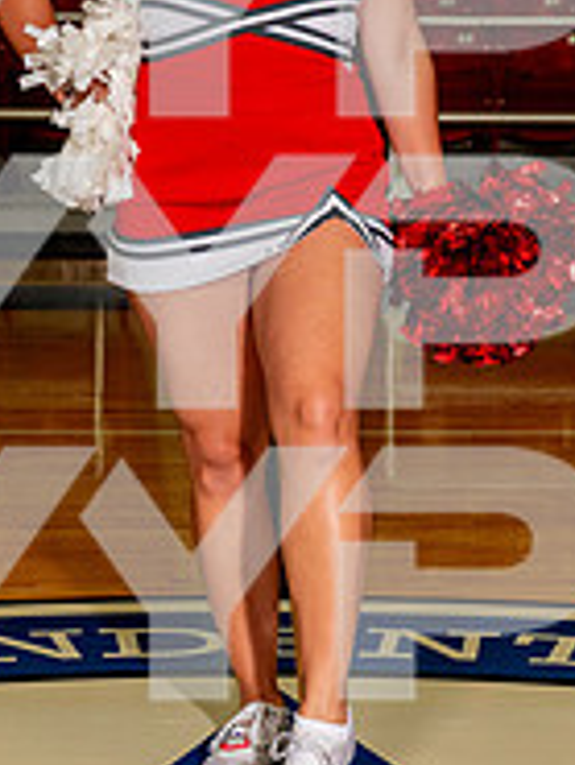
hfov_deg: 10.6
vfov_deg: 14.1
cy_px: 285
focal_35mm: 140
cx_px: 298
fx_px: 3097
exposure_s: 1/320
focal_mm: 60
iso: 800
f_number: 7.1
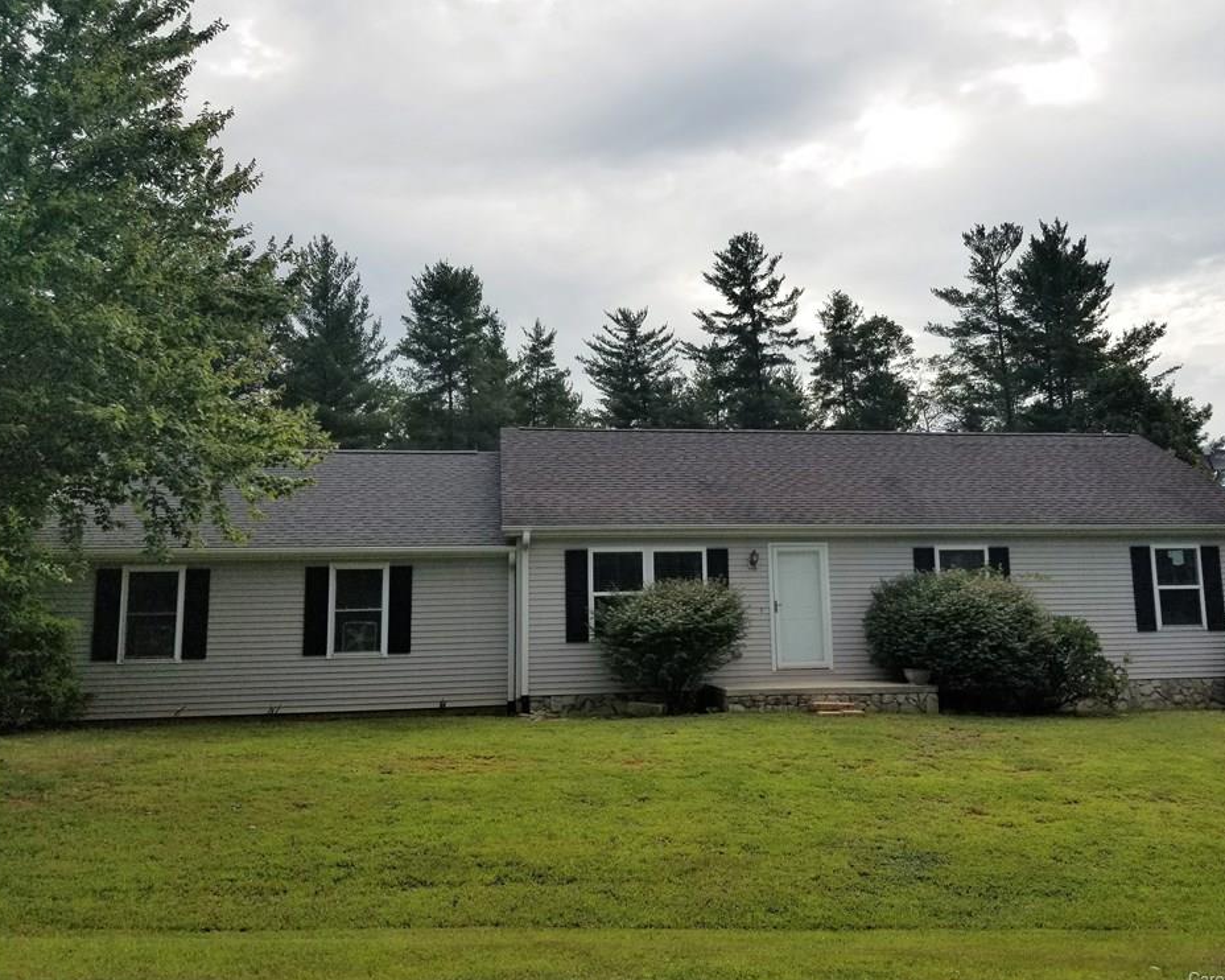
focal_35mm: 28
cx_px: 664
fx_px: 1015
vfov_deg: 51.5
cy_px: 485
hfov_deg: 62.1
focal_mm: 4.25
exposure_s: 1/2440
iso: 50
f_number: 1.7
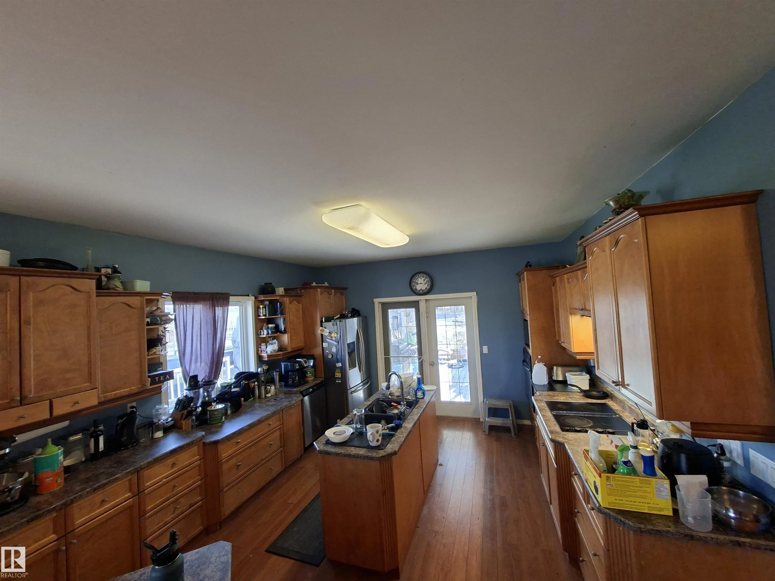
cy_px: 290
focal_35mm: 13
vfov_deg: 89.9
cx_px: 388
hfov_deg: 106.2
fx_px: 291
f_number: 2.2
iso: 100
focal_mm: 1.74
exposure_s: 1/40
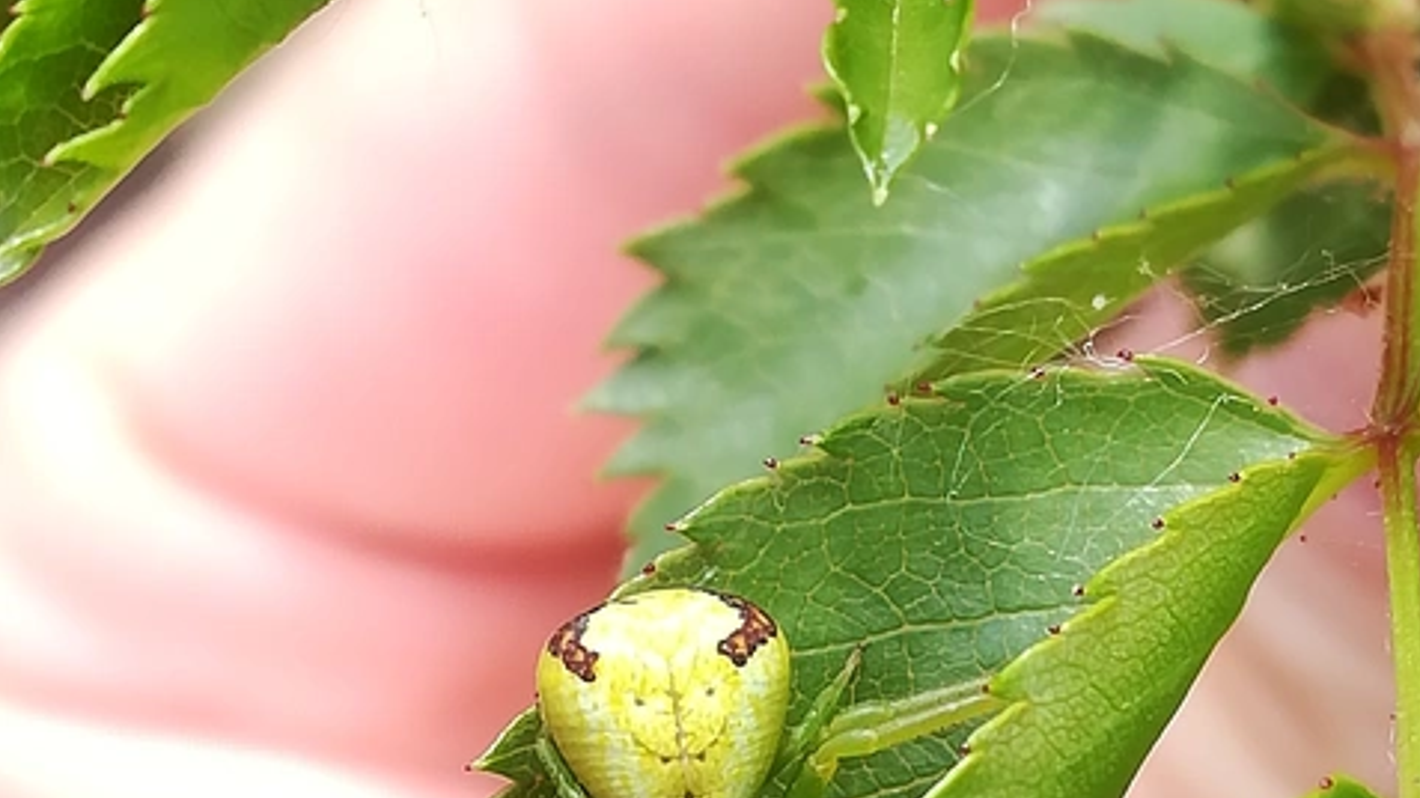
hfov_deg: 18.8
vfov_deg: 10.6
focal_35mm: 114
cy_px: 691
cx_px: 711
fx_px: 4291
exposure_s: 1/248
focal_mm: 3.83
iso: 50
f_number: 2.2
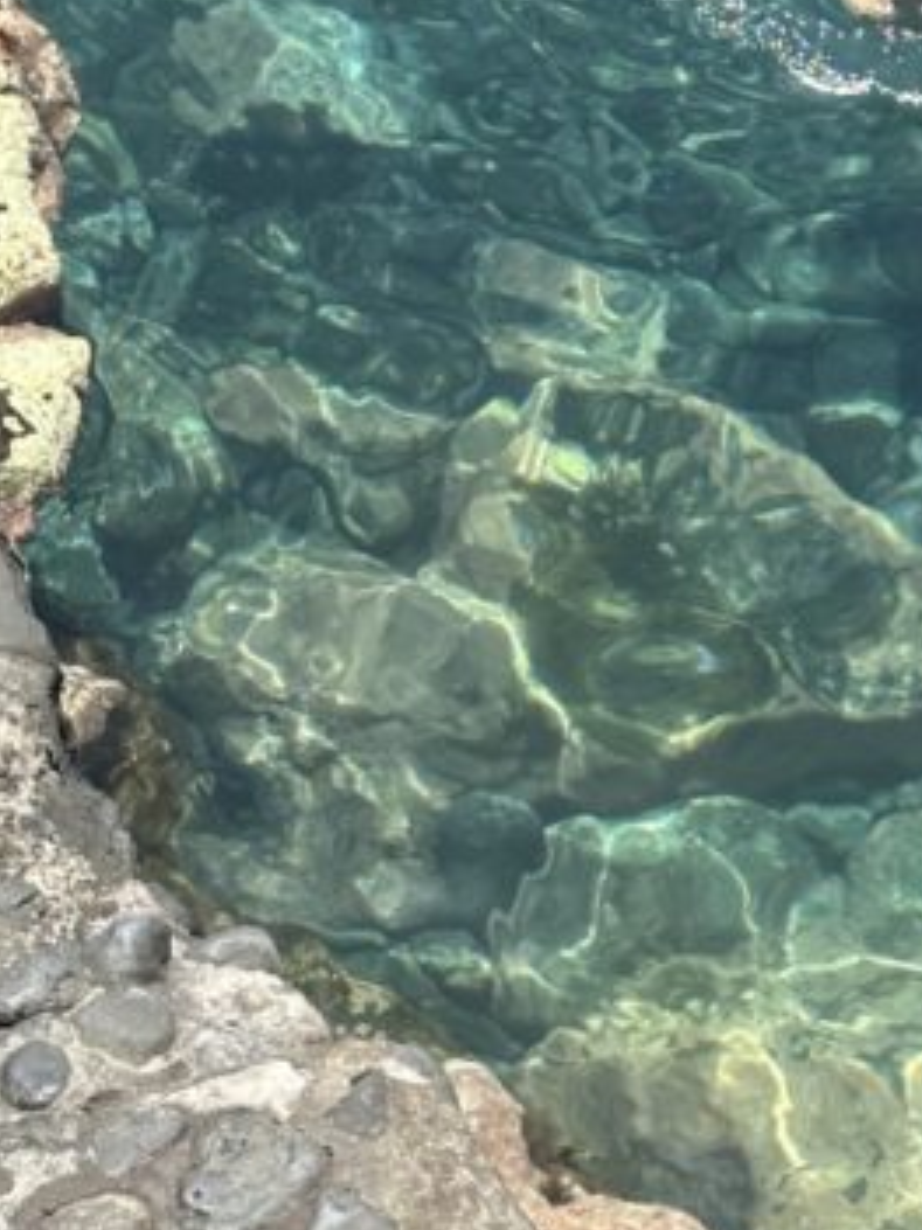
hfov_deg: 10.5
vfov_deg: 13.9
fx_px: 4975
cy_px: -18
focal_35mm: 140
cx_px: 1034
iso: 64
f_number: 1.78
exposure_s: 1/1590
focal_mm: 6.86
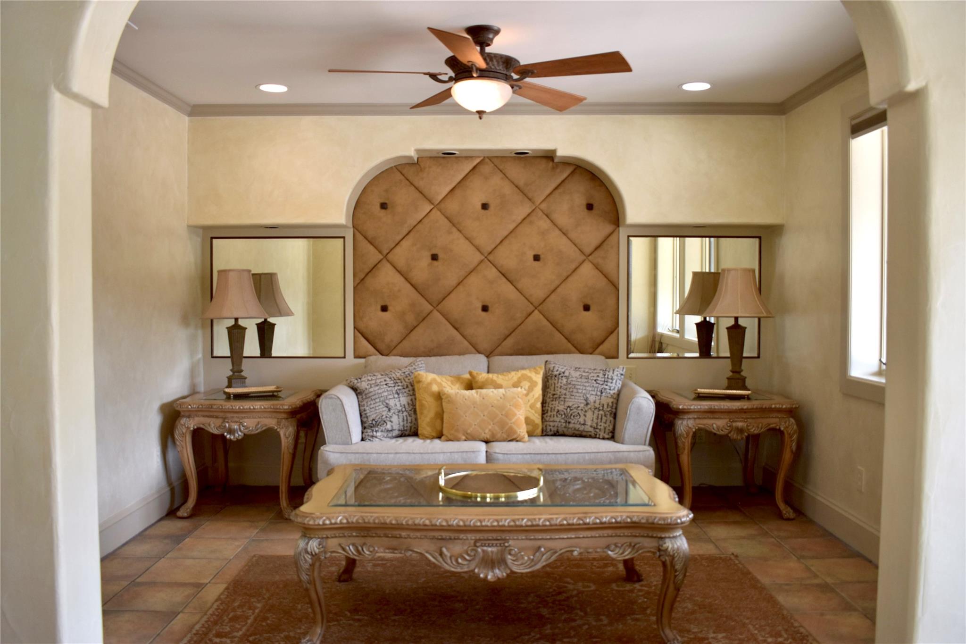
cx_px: 483
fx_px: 805
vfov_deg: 43.6
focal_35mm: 30
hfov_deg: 61.9
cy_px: 322
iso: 250
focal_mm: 20
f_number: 3.8
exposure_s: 1/60
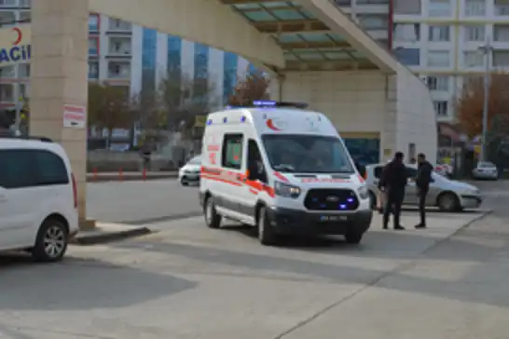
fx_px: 742
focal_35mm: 52
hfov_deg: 37.9
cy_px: 170
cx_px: 254
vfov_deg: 25.8
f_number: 8
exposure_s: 1/250
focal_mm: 35
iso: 100
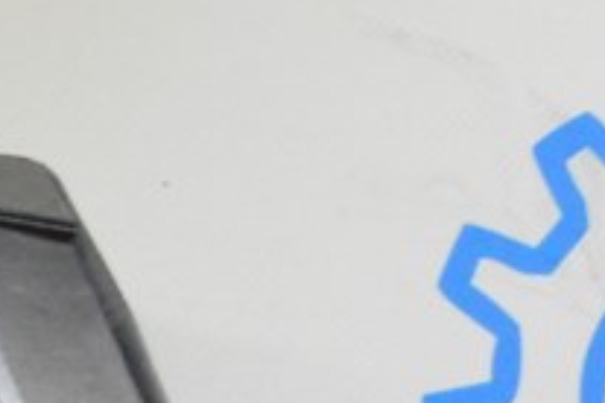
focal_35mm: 259
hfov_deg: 7.7
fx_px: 4360
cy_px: 892
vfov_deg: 5.2
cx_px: -488
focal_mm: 35
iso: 6400
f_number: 20
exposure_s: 1/20
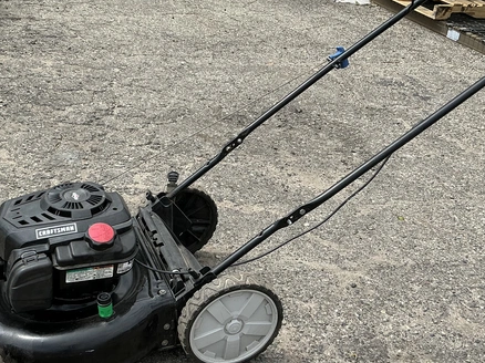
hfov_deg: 39.6
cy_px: 165
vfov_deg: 30.2
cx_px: 211
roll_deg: -6.5
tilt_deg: -24.5
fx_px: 672
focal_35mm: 48
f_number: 1.8
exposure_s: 1/1377
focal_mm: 3
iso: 25
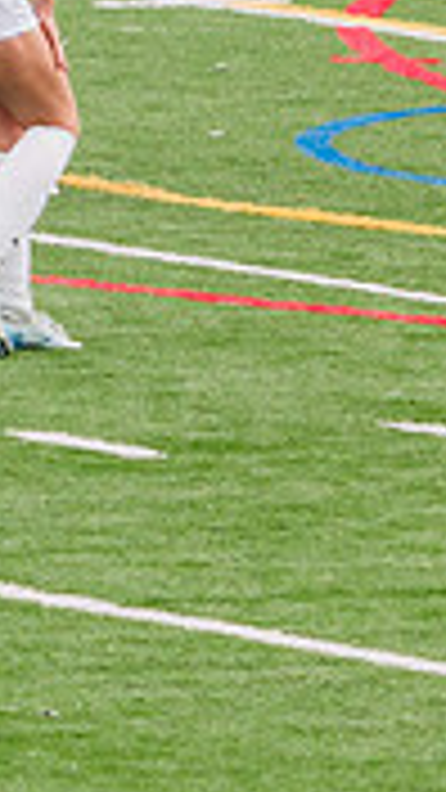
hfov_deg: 1.1
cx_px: 1229
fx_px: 23022
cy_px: 77
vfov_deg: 2.0
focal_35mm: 1095
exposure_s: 1/1600
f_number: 5.6
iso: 640
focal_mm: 200
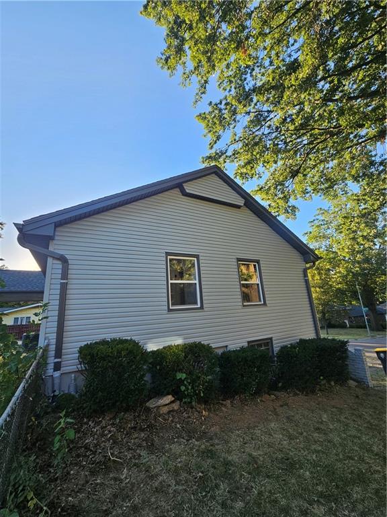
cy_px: 258
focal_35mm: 13
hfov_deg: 89.9
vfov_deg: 106.2
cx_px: 194
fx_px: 194
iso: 50
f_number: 2.2
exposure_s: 1/359
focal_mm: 2.2
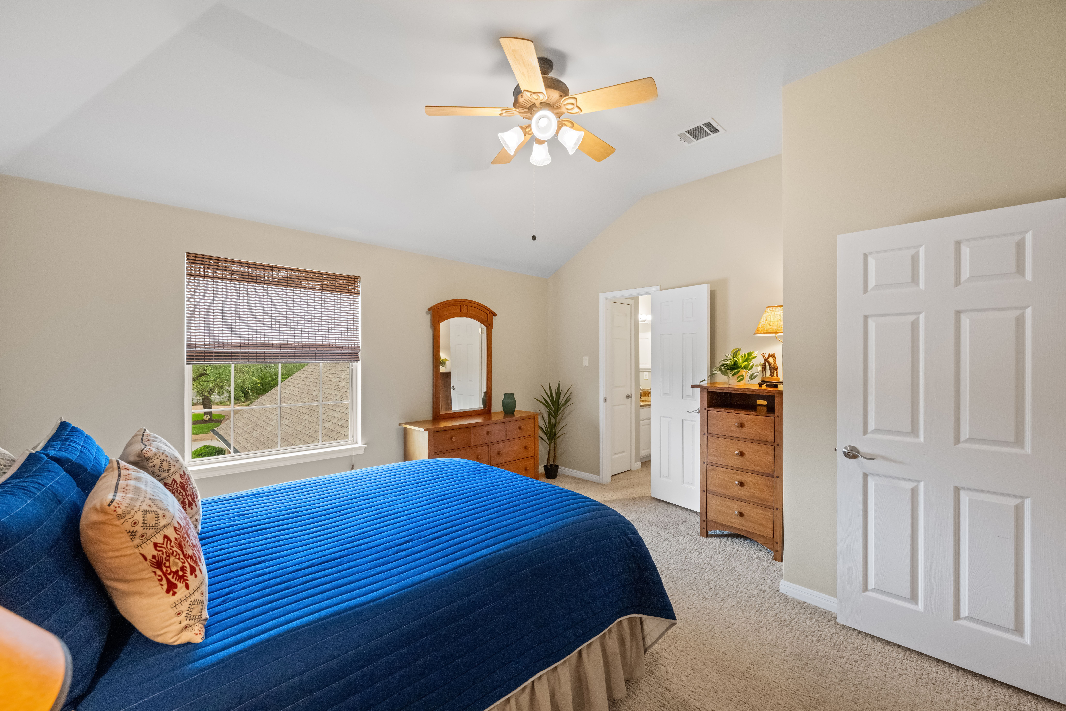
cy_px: 356
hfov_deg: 104.3
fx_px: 415
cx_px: 533
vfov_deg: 81.2
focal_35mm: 14
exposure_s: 1/50
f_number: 7.1
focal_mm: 14
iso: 2500
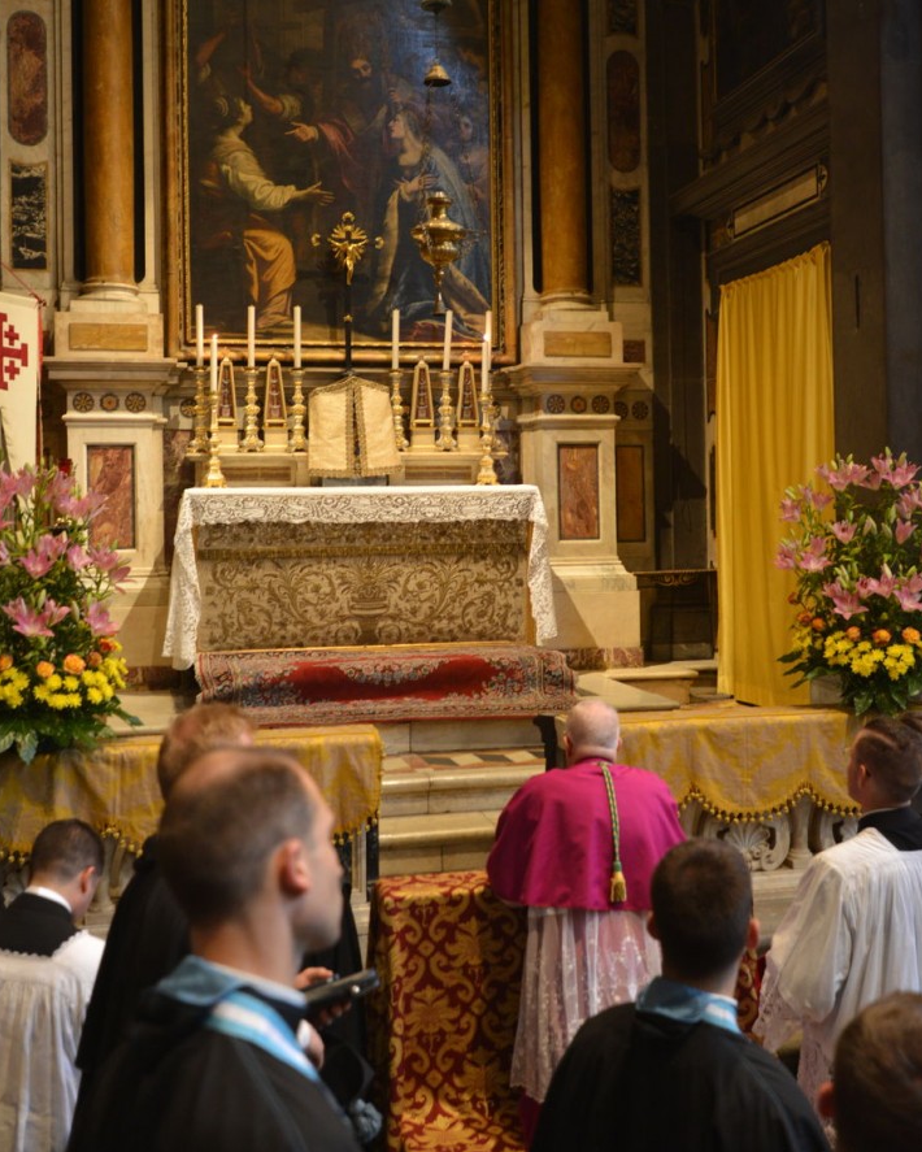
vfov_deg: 45.7
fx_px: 1364
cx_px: 462
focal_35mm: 40
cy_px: 504
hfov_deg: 37.4
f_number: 3.2
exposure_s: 1/40
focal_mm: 35
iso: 1250
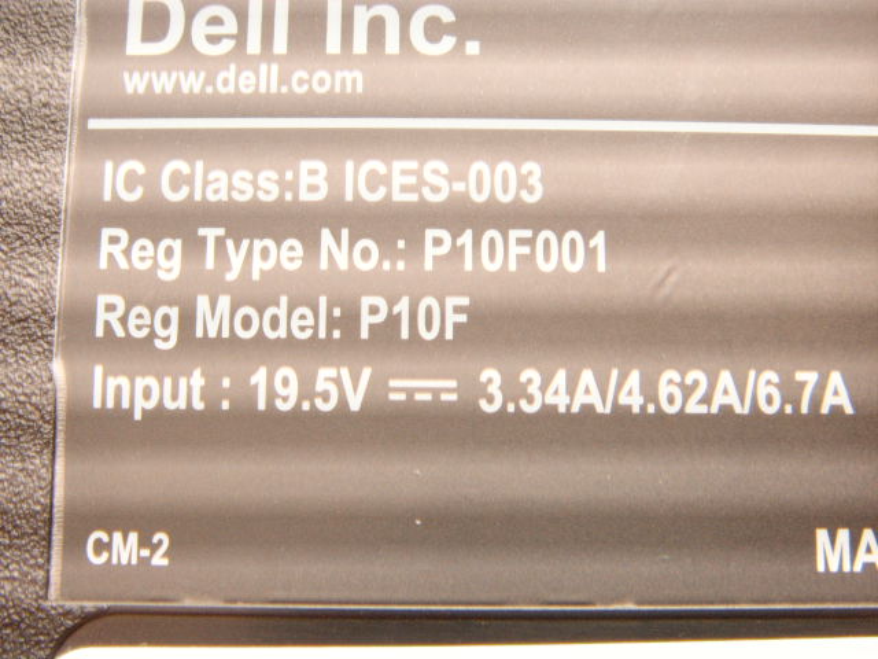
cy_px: 330
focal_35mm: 39
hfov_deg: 47.9
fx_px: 989
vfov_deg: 36.8
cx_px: 439
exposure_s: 1/15
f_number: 3.5
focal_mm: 6.6
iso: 152
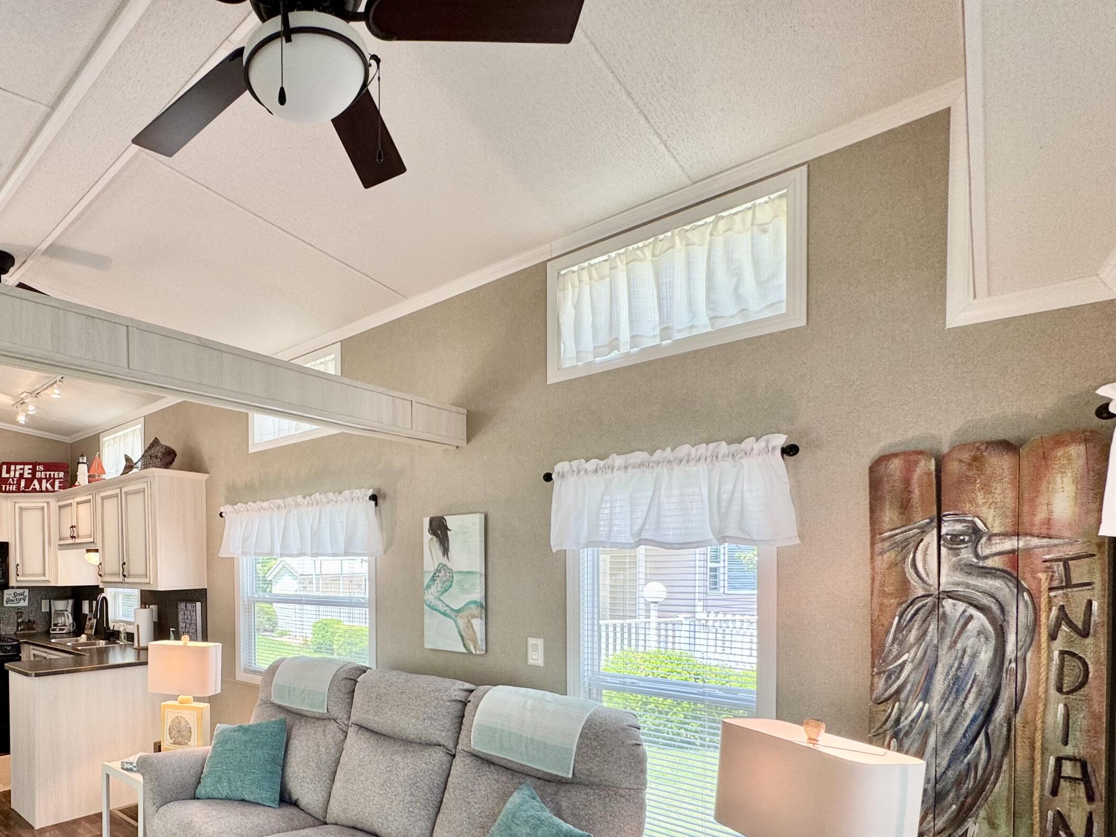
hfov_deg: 77.4
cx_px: 320
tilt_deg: -1.7
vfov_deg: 63.6
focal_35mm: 20
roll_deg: +0.1
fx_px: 645
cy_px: 585
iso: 64
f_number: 2.2
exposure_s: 1/120
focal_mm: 2.22
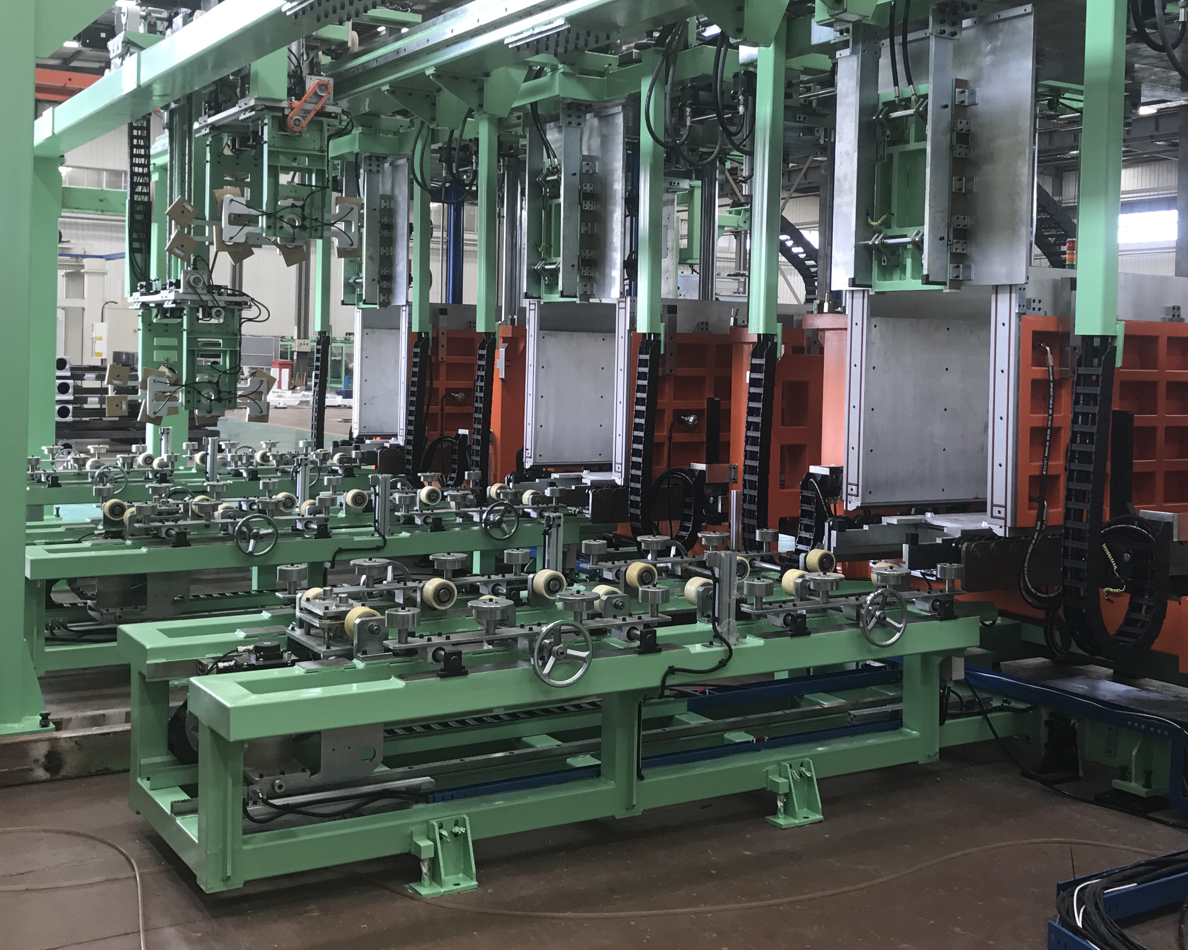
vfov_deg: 35.5
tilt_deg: +1.2
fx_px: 1477
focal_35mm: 42
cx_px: 685
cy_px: 378
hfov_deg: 43.7
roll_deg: -1.8
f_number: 1.8
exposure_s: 1/50
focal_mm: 3.99
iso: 25
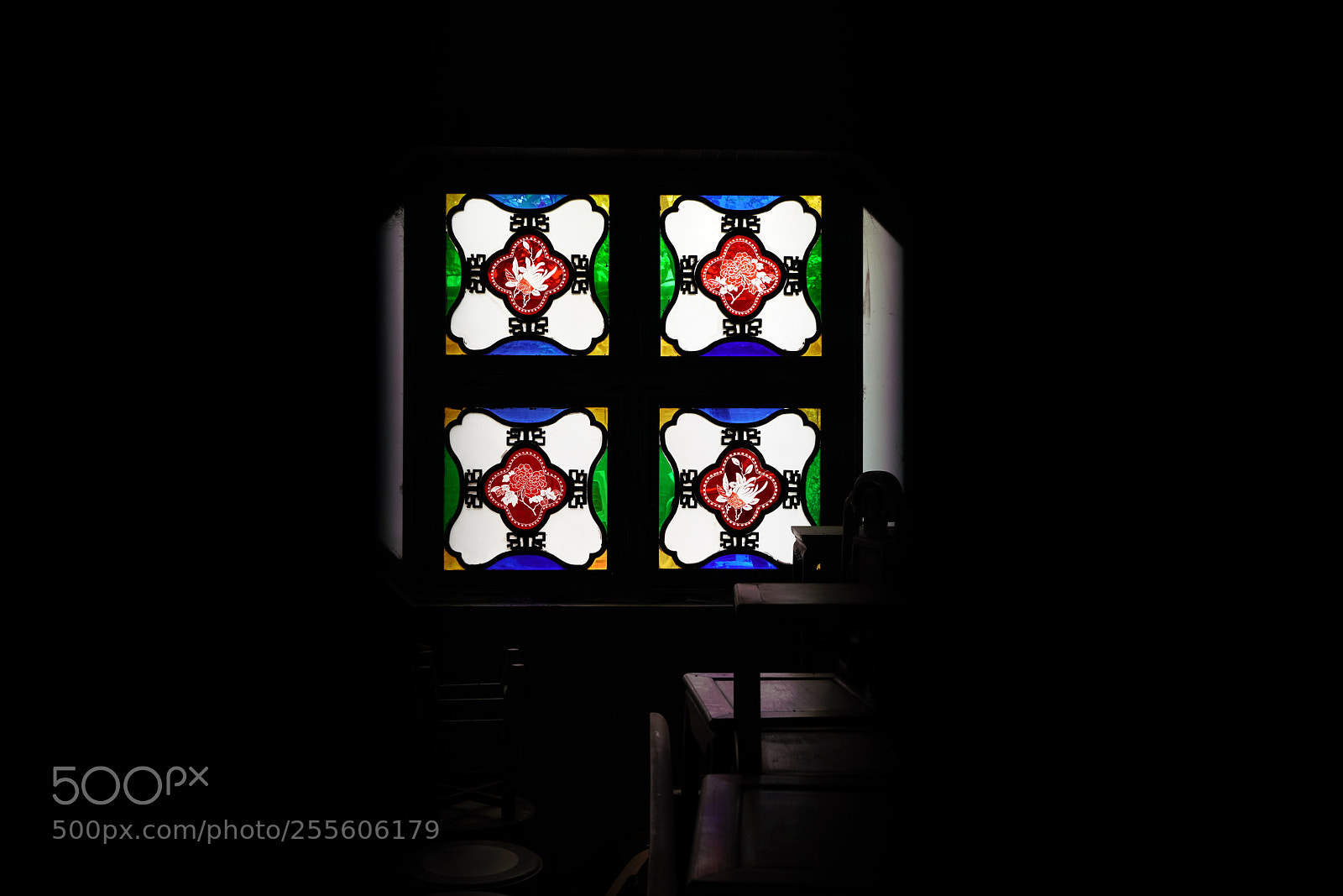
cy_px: 448
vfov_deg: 37.9
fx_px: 1306
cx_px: 672
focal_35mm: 35
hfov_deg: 54.4
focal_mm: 35
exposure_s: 1/40
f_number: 5
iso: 200
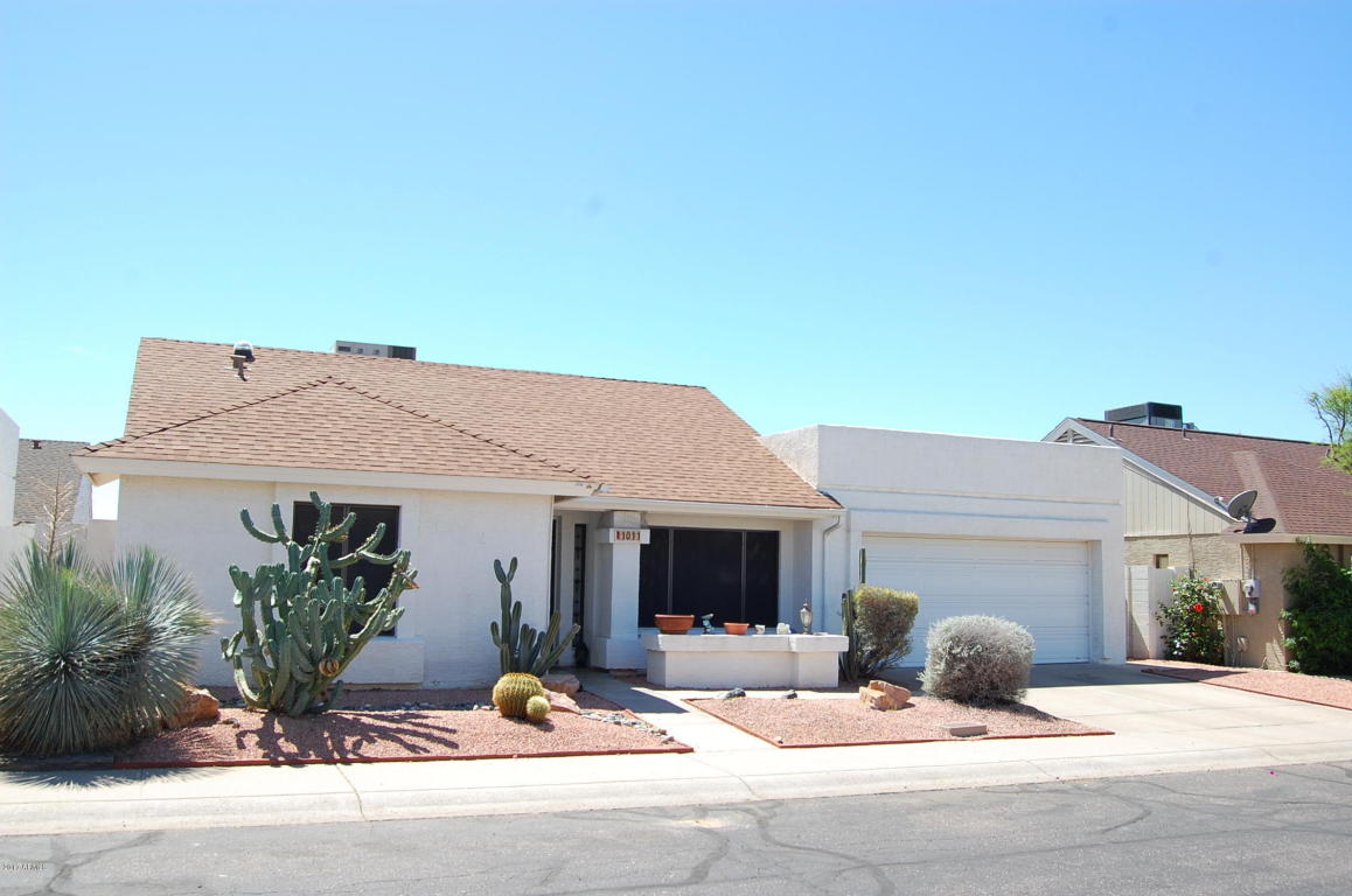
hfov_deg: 62.0
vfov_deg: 43.5
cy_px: 448
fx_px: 1125
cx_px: 676
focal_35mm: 30
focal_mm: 20
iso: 200
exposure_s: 1/250
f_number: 8
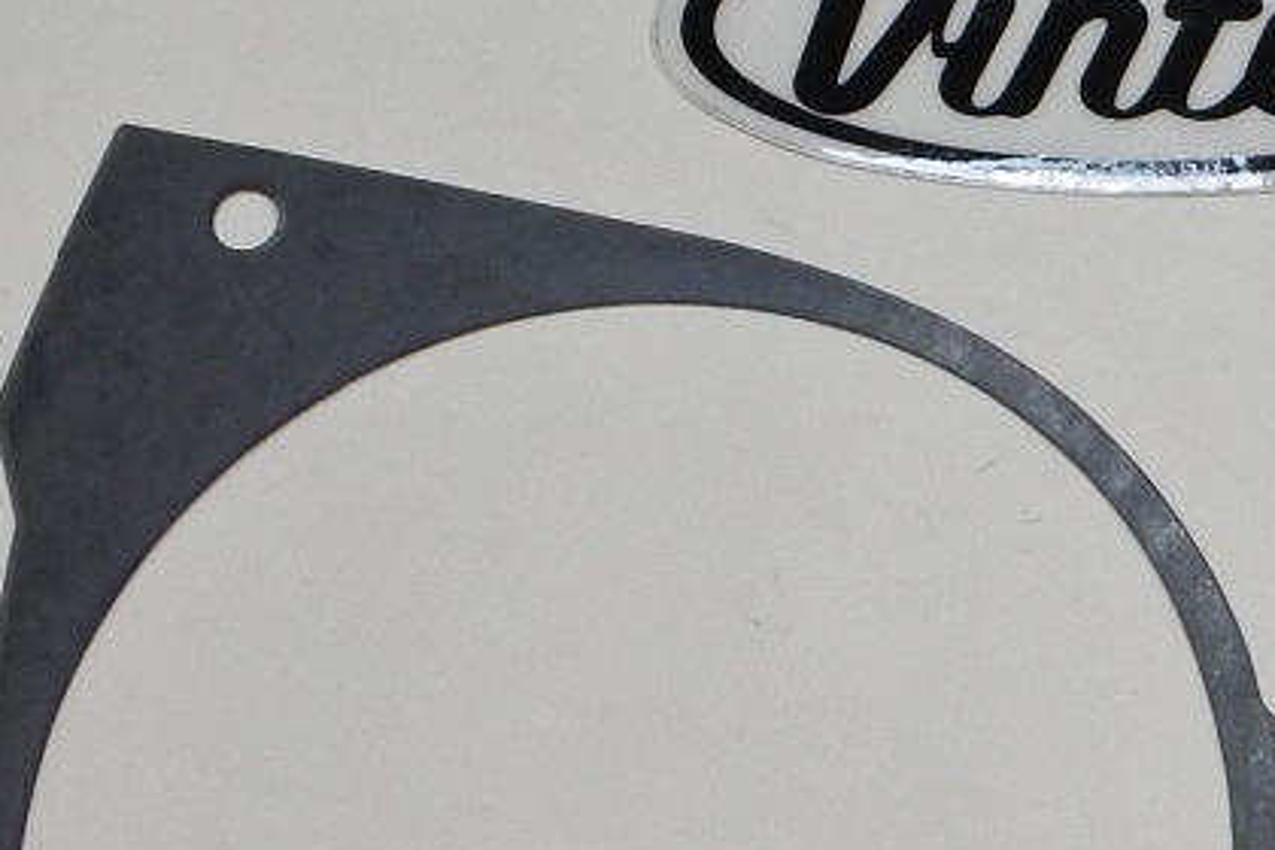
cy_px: 173
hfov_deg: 12.9
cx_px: 2116
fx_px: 5206
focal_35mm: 147
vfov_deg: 9.3
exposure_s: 1/125
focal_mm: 13.7
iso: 500
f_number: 4
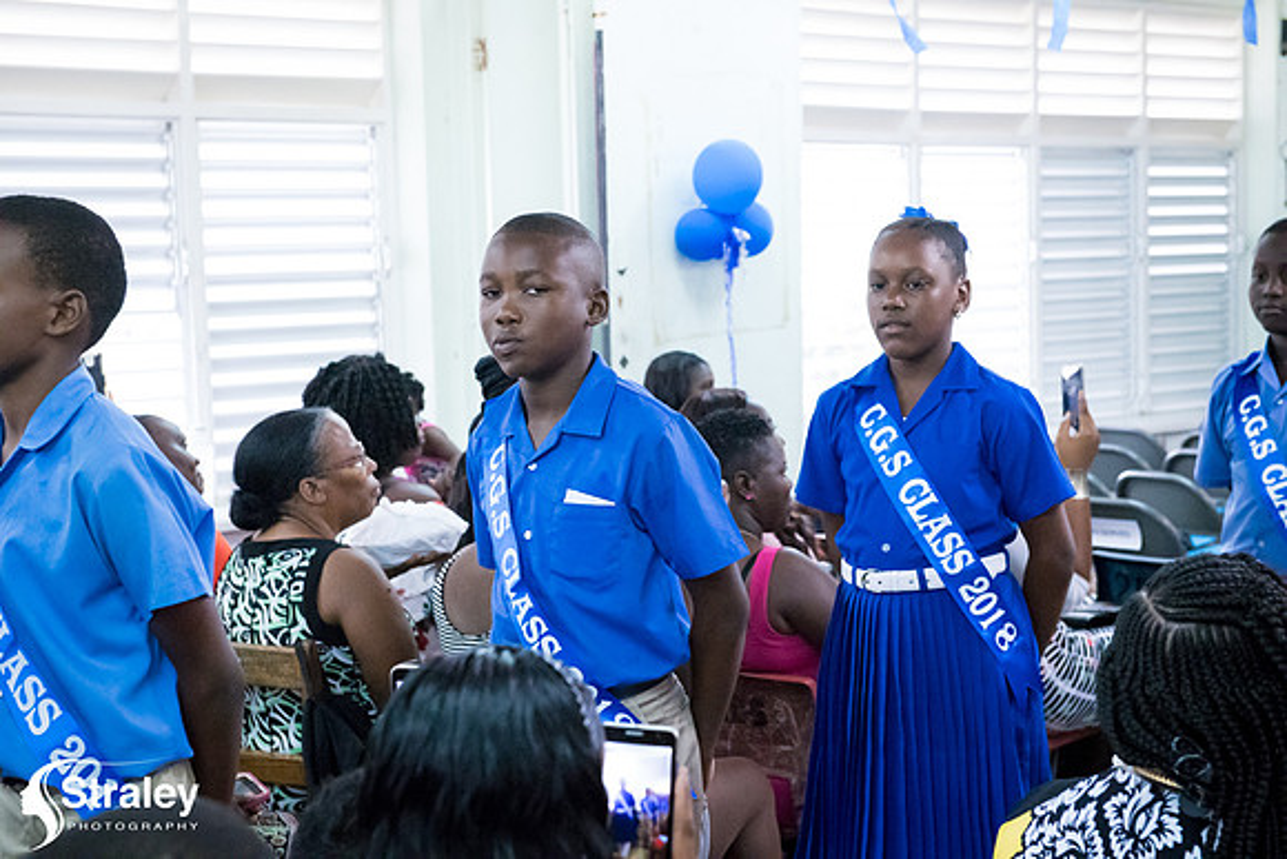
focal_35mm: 66
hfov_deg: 30.5
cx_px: 644
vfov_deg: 20.6
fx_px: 2360
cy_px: 430
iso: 25600
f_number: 6.3
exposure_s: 1/200
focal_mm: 66
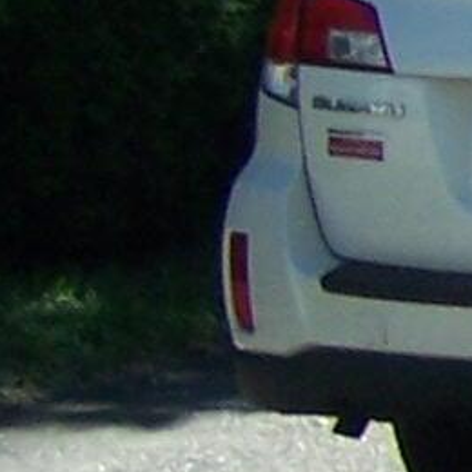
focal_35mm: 333
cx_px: 2015
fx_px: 5137
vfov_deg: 5.3
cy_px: 34
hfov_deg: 4.7
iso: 80
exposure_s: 1/1000
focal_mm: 6.3
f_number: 2.8
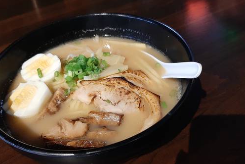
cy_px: 90
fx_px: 218
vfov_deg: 41.1
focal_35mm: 32
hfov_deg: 58.6
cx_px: 112
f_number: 1.7
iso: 200
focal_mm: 3.93
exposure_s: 1/24
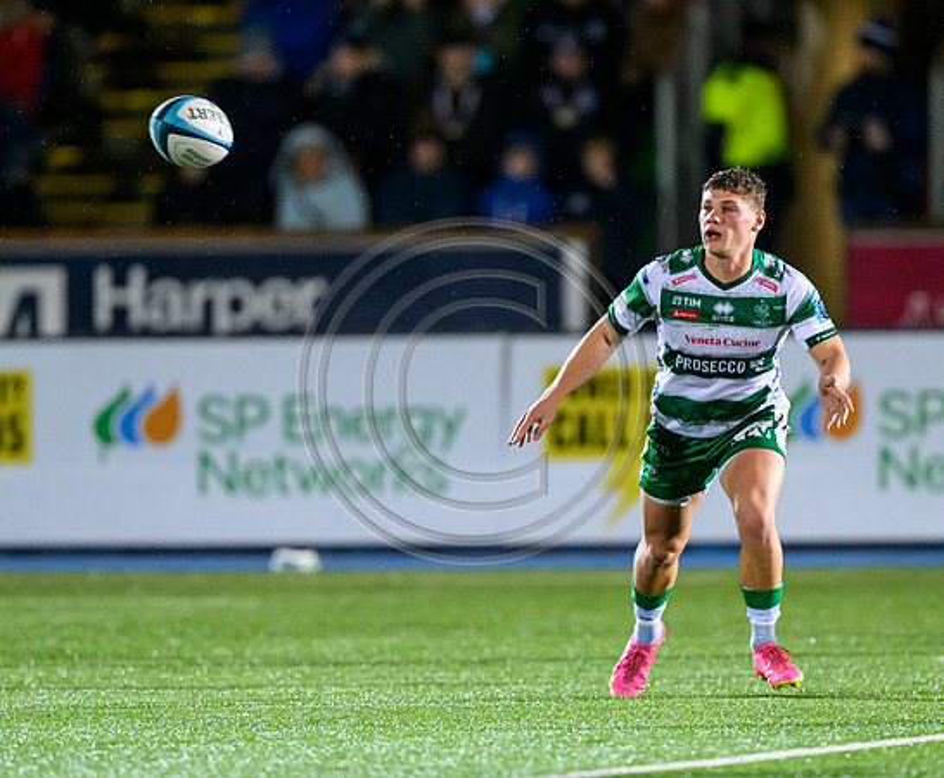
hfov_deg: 2.9
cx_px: 502
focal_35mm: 659
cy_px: 463
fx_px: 18642
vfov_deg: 2.4
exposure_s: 1/1000
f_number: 3.2
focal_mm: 400
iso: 8000
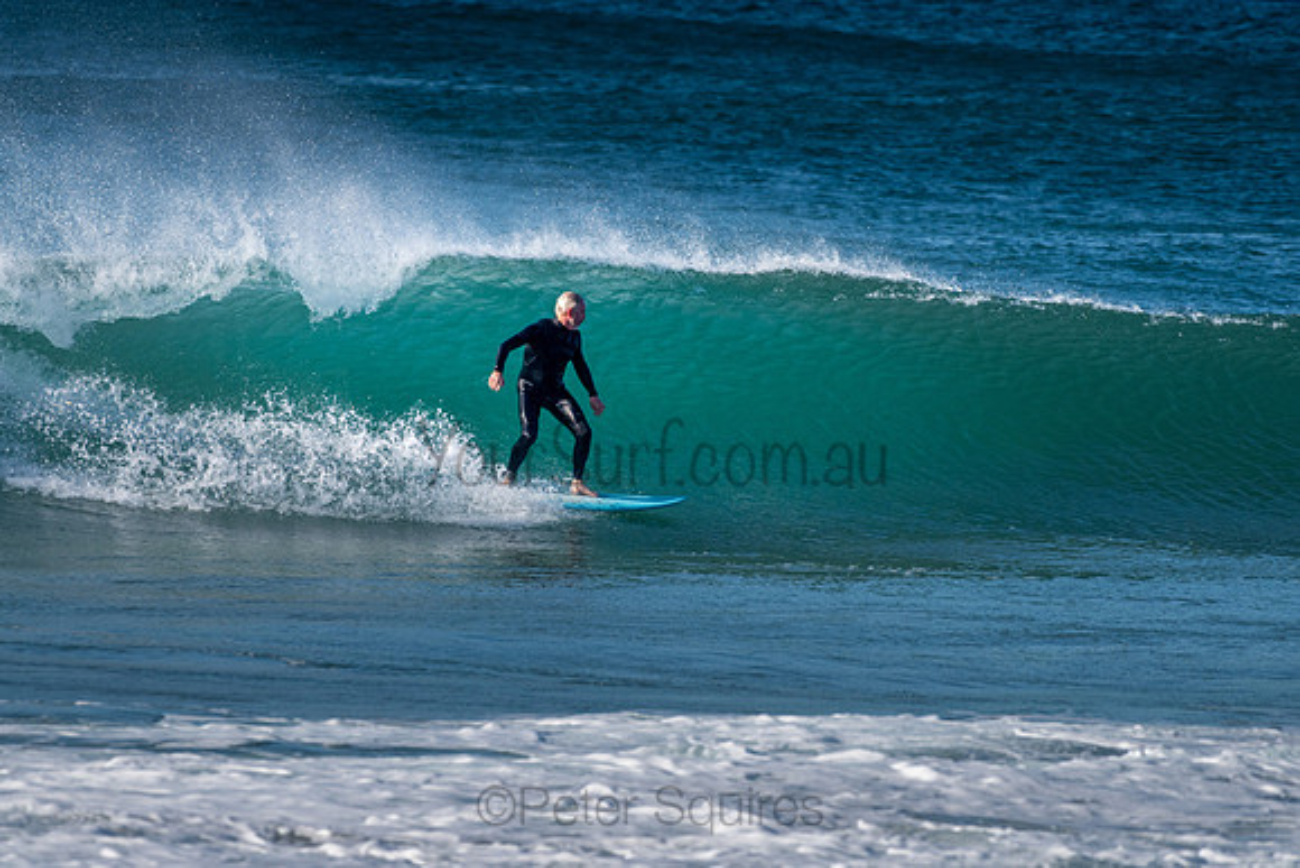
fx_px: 22127
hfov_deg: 3.4
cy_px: 336
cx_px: 522
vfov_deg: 2.2
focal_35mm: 613
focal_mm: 500
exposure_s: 1/2000
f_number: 5.6
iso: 280
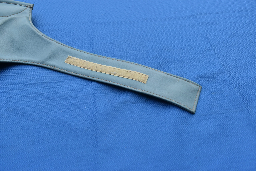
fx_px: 235
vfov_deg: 40.0
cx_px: 128
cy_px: 86
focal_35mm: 33
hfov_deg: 57.2
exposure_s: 1/400
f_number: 8
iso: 200
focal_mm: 22
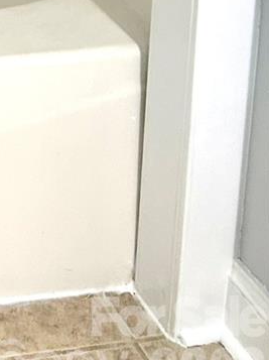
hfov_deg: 11.6
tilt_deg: -11.7
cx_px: -308
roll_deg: +2.1
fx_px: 1163
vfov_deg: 14.5
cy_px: -366
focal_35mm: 112
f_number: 1.5
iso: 125
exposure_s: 1/121
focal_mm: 5.7
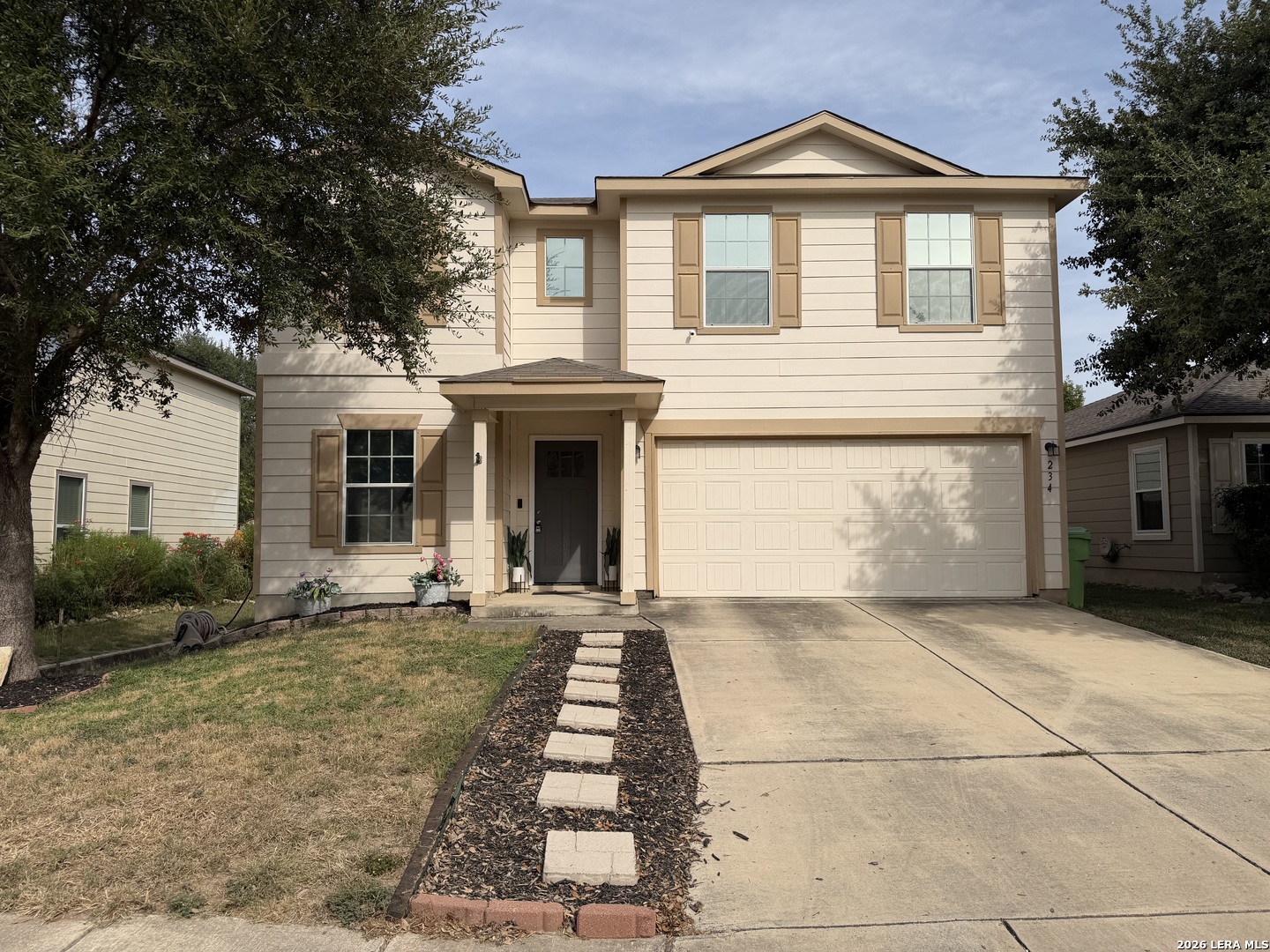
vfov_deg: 56.8
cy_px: 476
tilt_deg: +3.9
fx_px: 881
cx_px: 635
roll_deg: +0.8
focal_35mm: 24
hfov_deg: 71.6
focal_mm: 6.76
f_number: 1.78
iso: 80
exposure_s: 1/7353
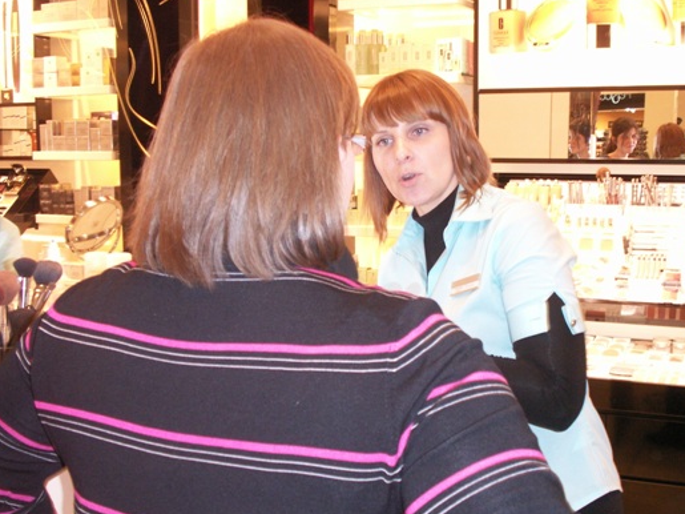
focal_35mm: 46
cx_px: 423
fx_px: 910
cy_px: 262
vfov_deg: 31.5
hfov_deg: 41.0
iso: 160
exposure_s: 1/40
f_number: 3.5
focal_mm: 7.7
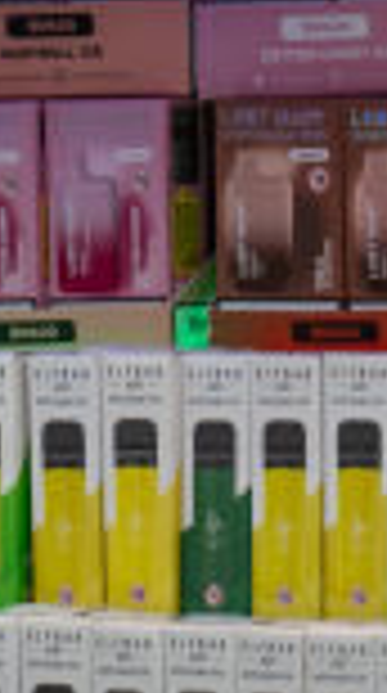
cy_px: -344
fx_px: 25626
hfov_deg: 0.9
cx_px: -360
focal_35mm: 1397
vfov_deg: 1.5
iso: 400
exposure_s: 1/640
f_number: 2.8
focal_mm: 200
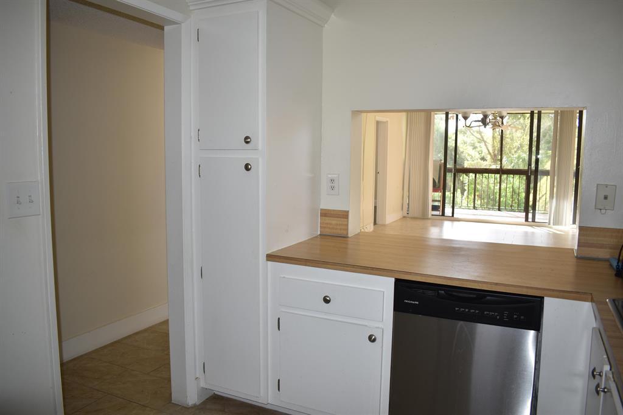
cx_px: 312
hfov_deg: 67.4
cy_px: 208
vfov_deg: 47.9
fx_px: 467
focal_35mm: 27
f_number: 3.5
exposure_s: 1/60
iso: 125
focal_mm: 18
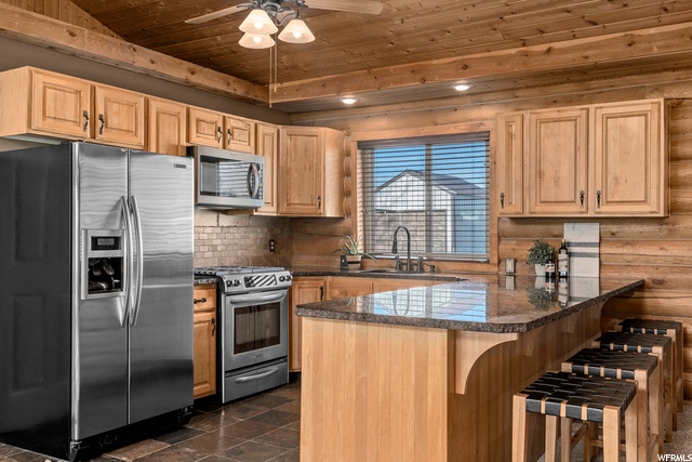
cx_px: 346
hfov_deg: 57.2
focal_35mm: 33
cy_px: 231
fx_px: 634
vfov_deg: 40.0
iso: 320
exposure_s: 1/1.67
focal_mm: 33
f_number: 9
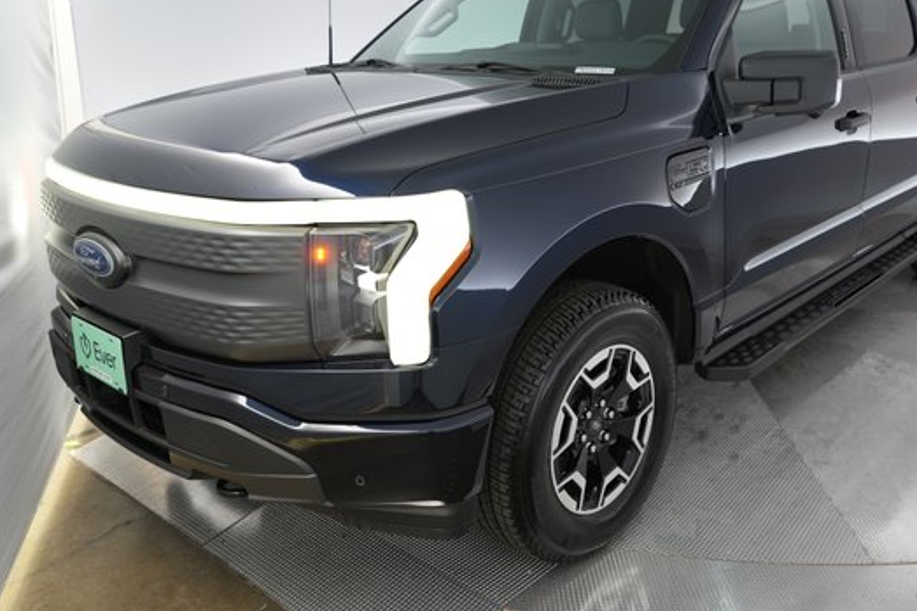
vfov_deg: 39.7
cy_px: 240
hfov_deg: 56.9
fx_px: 840
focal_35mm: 33
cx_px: 542
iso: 250
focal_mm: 27
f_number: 2.8
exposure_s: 1/30
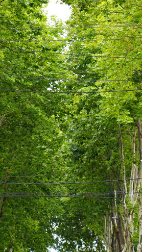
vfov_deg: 6.1
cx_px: 66
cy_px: 98
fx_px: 2382
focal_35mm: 356
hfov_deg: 3.4
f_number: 4.5
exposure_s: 1/125
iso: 100
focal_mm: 105
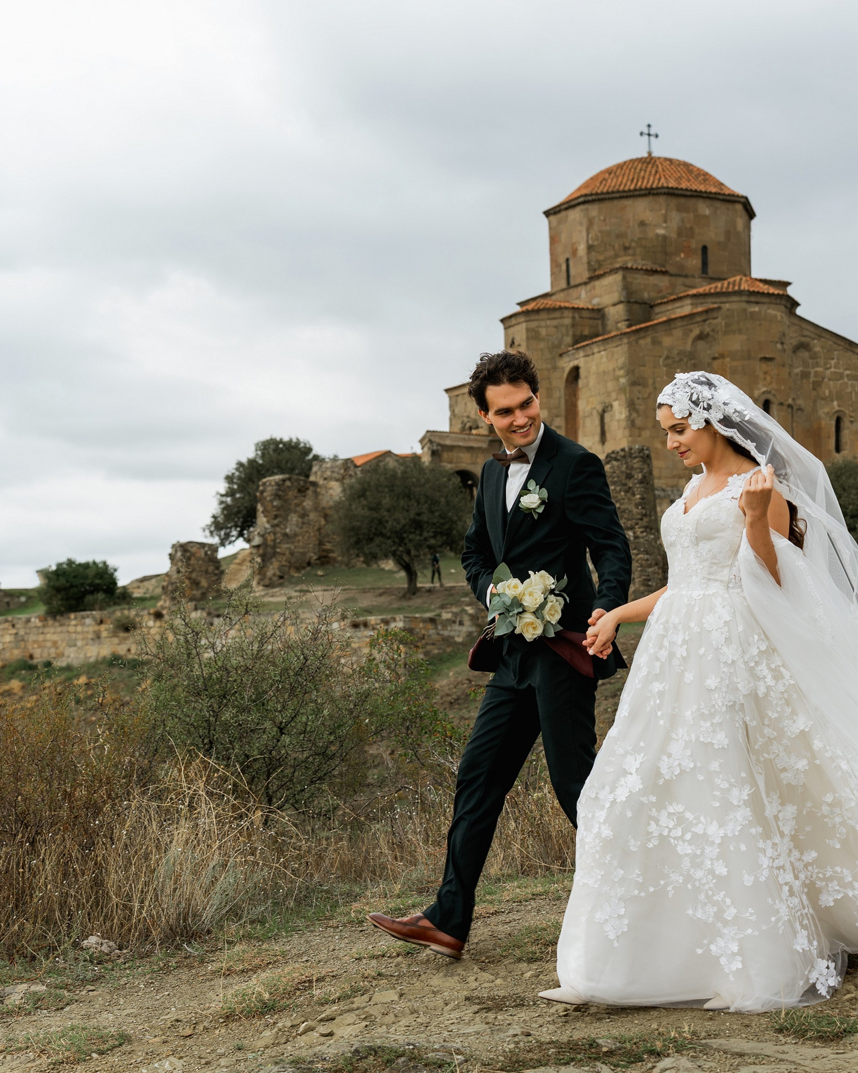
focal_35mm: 63
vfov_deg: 30.0
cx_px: 551
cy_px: 546
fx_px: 2000
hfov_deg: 24.1
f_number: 4
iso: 100
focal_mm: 42
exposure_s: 1/250
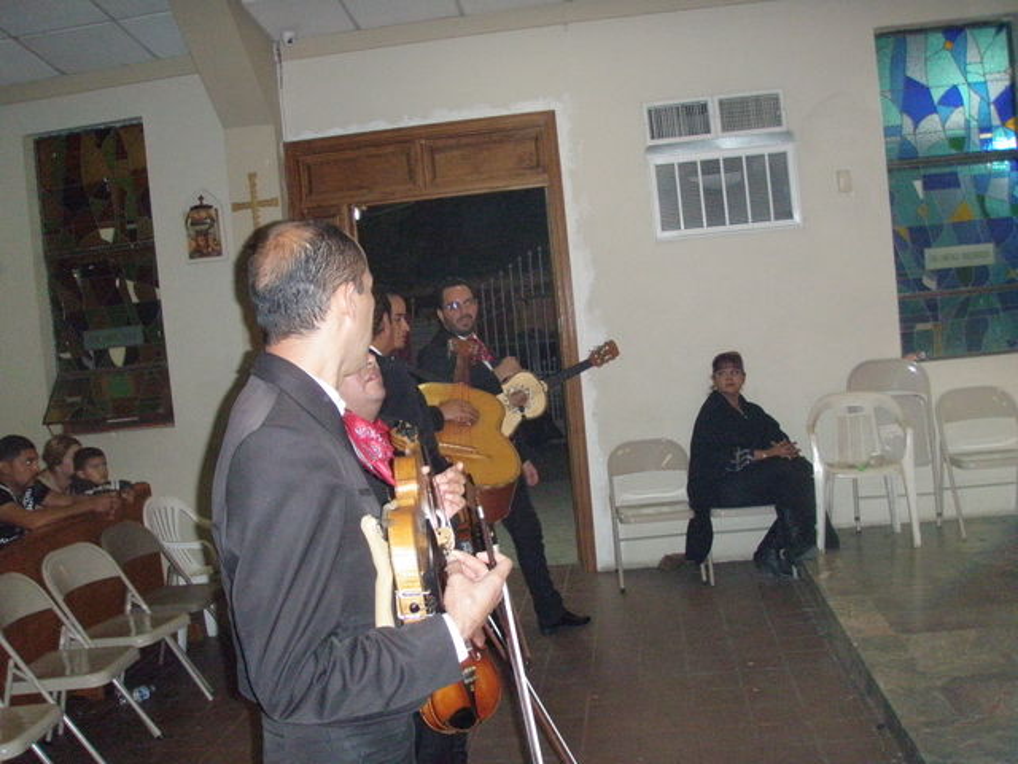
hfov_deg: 49.0
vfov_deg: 37.7
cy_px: 382
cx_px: 509
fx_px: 1118
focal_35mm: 38
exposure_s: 1/30
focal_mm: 6.7
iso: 640
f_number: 3.5
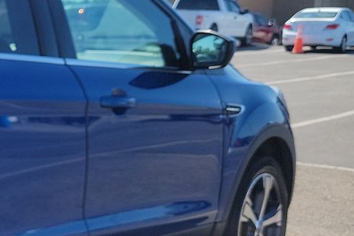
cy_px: 126
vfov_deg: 16.7
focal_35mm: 82
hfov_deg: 20.4
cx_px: -211
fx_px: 807
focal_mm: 6.7
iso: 50
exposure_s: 1/655
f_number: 1.8
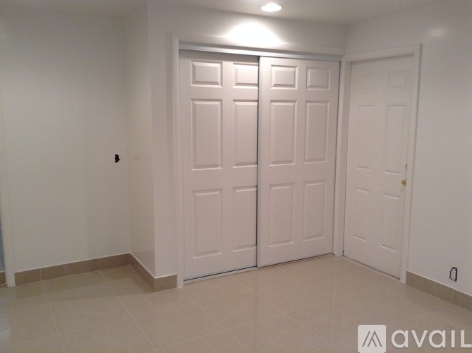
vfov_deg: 42.9
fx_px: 449
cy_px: 176
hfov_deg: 55.4
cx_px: 236
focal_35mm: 33
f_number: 2.4
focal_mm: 3.3
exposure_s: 1/24
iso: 64
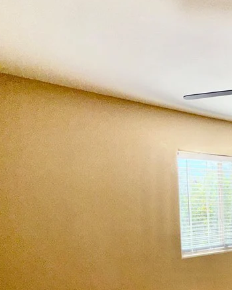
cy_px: 225
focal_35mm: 32
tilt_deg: -3.0
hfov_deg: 38.0
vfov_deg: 52.6
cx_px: 256
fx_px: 274
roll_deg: +1.0
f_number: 2.2
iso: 16
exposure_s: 1/329
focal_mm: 2.22
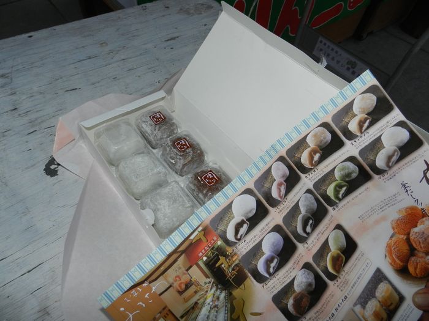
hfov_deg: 73.9
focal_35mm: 23
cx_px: 214
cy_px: 160
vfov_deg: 58.9
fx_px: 285
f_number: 3.4
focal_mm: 4
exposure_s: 1/30
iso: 200
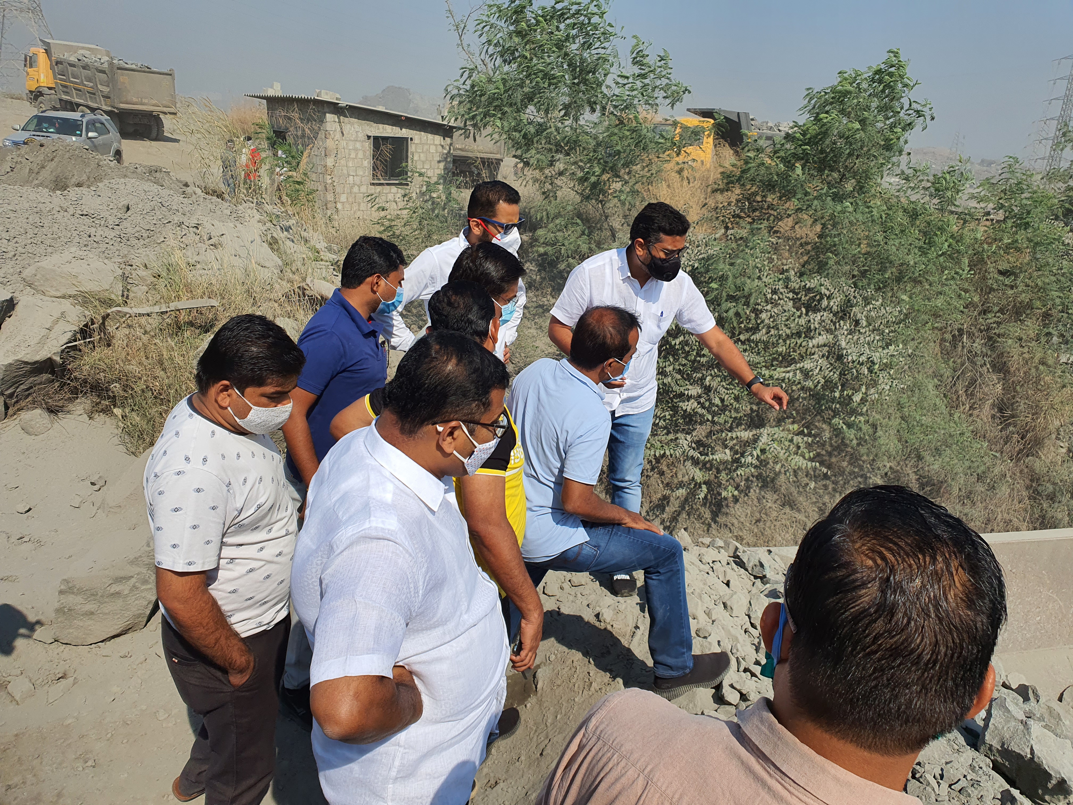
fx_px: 806
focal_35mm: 26
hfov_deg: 67.3
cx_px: 536
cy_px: 402
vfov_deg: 53.1
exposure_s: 1/3416
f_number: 2.4
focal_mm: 4.3
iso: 50
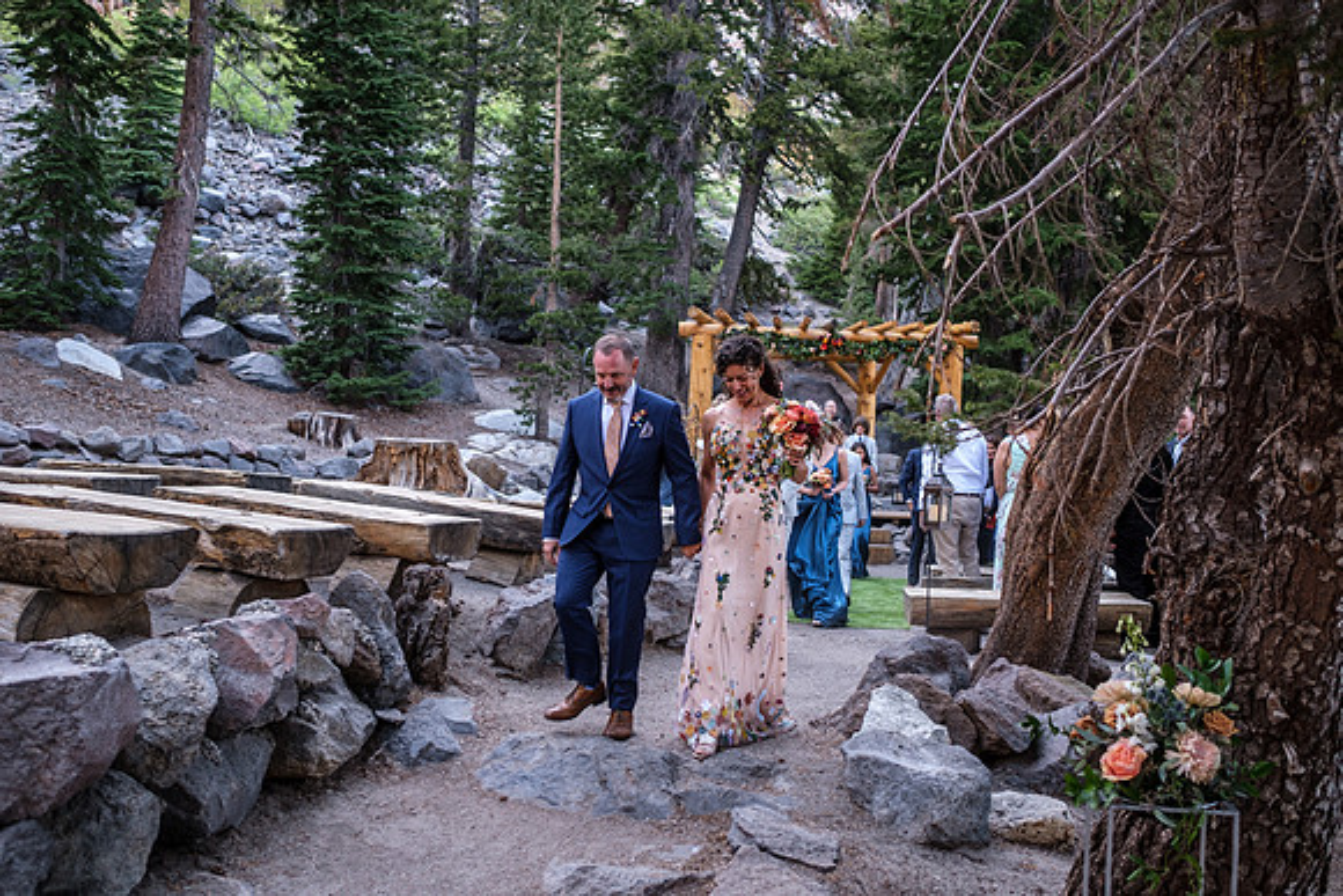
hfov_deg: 54.4
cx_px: 672
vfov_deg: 37.9
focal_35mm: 35
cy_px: 448
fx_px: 1306
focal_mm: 23
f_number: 2.5
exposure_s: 1/90
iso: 160
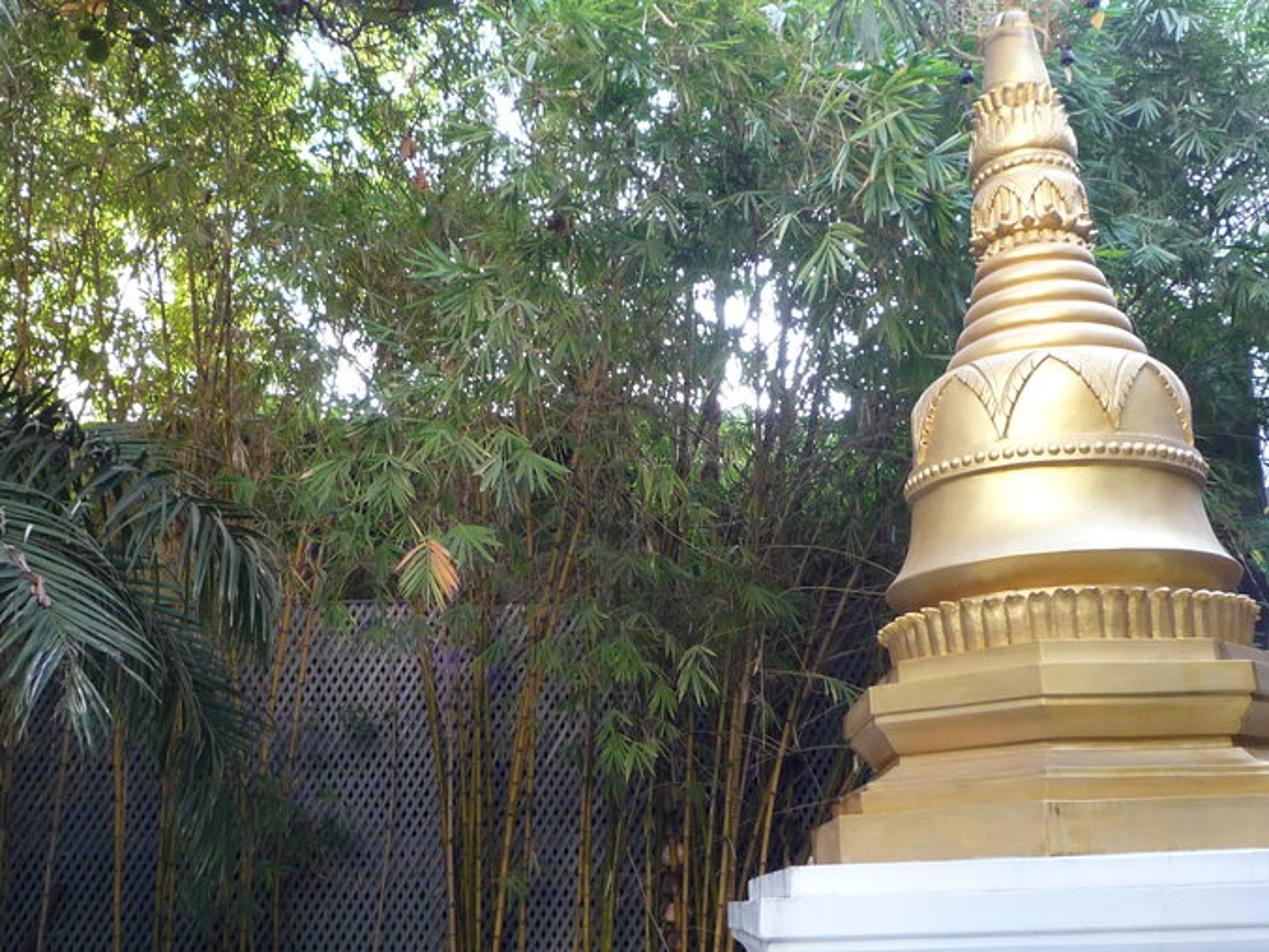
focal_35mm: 39
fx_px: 1430
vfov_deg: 36.8
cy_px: 502
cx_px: 596
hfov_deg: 47.8
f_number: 2.8
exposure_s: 1/30
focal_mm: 4.4
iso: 160
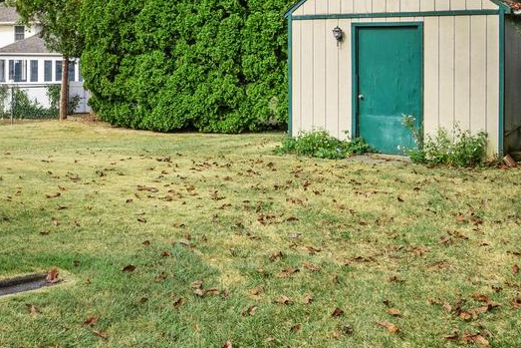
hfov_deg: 38.2
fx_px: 680
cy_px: 39
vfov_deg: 27.7
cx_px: 26
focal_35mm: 47
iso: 250
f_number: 9
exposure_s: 1/100
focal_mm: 16
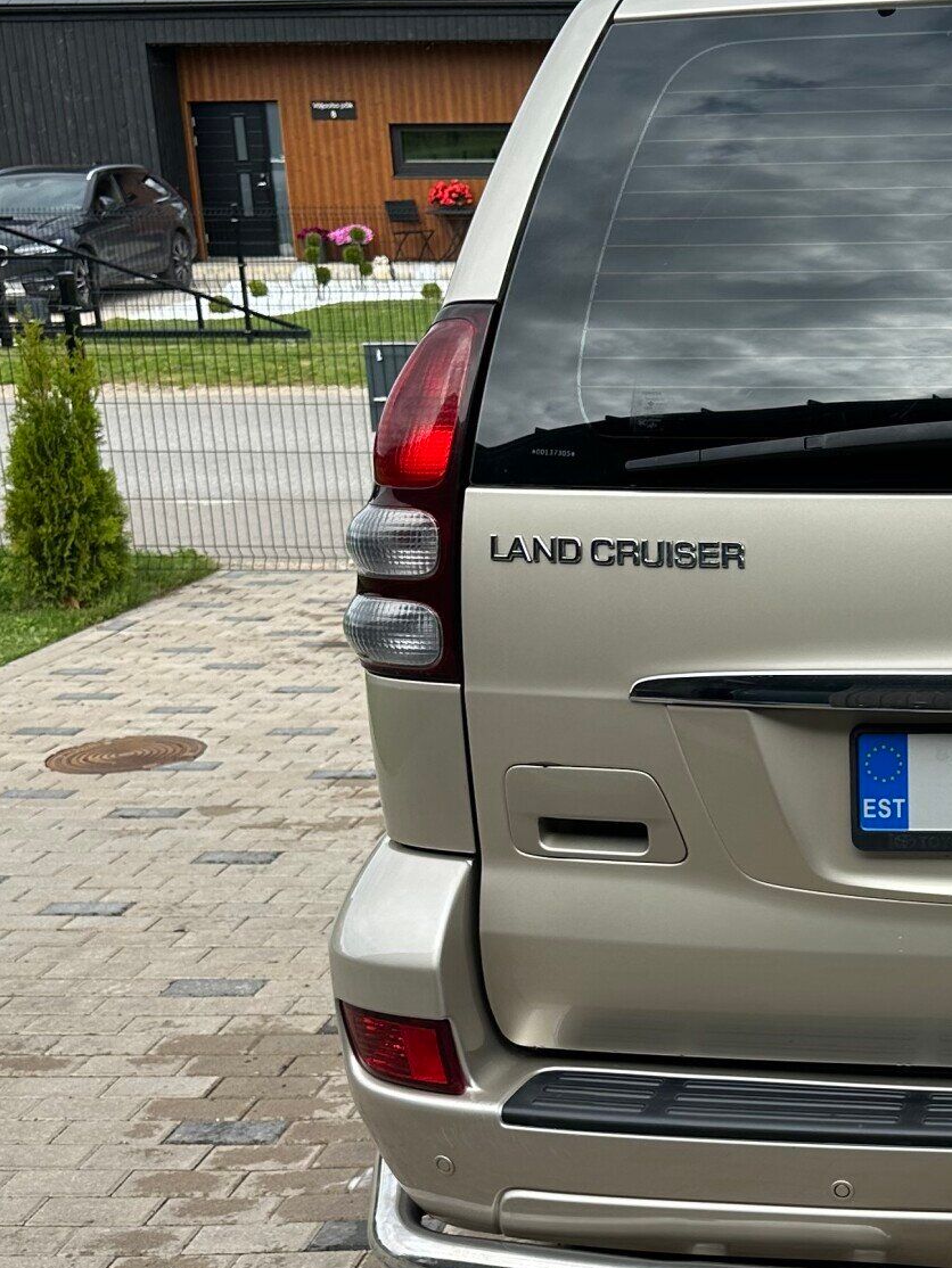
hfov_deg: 24.7
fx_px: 2053
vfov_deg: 34.2
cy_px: 797
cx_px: 982
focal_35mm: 56
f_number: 1.78
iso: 80
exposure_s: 1/2203
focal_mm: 6.86
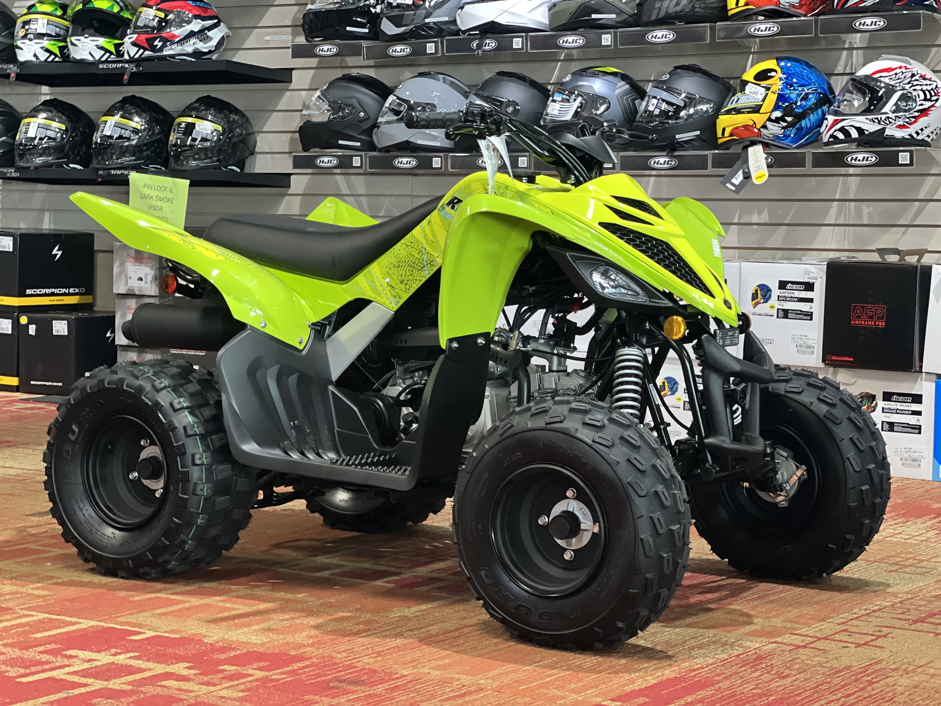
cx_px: 470
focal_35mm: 77
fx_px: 2093
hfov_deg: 25.3
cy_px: 353
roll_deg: -1.0
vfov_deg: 19.1
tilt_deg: -3.8
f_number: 2.8
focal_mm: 9
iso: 400
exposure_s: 1/24
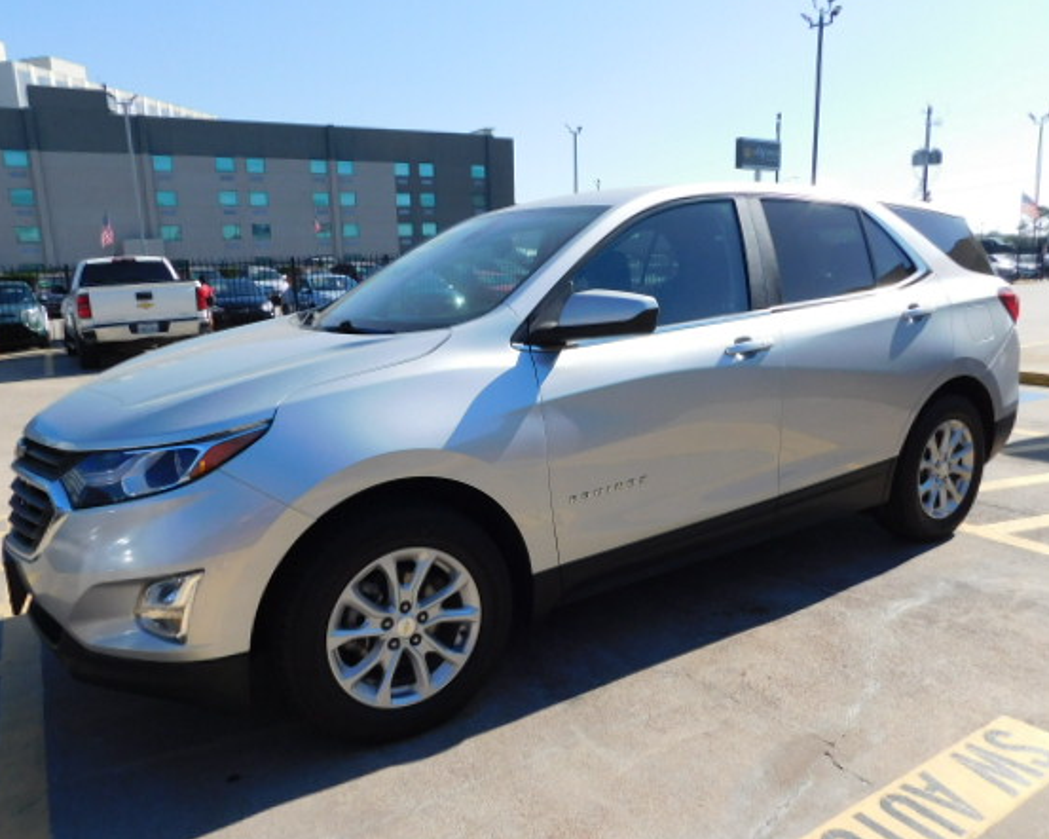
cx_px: 527
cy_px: 446
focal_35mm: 26
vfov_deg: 54.9
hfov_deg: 66.0
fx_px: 807
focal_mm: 4
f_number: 6
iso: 125
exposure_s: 1/400
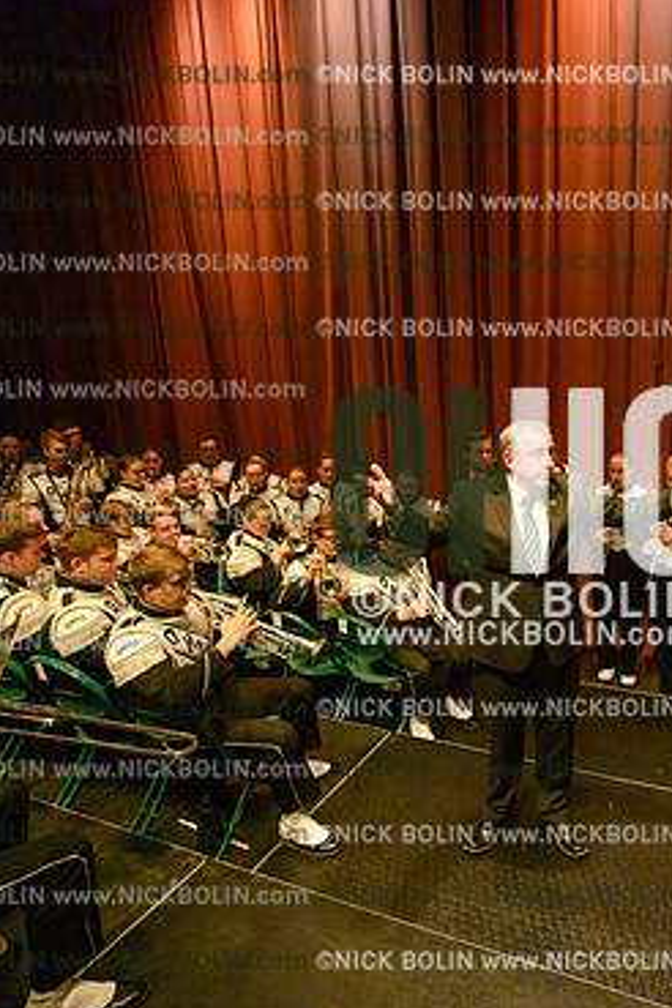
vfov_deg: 78.6
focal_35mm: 22
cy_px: 518
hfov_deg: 53.9
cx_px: 524
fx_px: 616
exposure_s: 1/320
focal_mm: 14
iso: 25600
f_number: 2.8
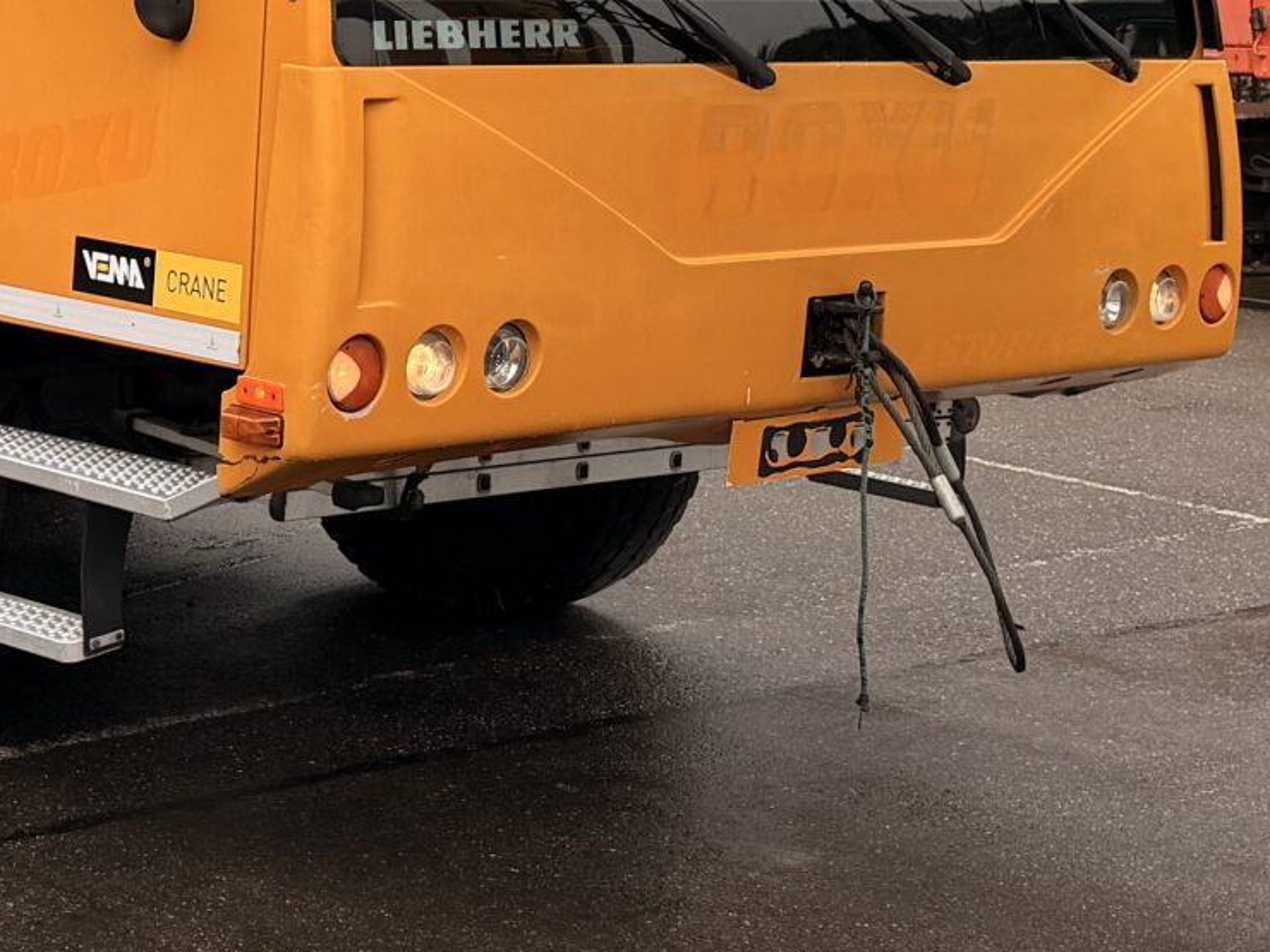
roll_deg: -1.9
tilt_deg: +5.5
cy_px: -249
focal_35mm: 83
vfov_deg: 16.9
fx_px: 3045
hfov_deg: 23.4
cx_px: 396
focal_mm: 6.76
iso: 80
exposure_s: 1/955
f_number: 1.78
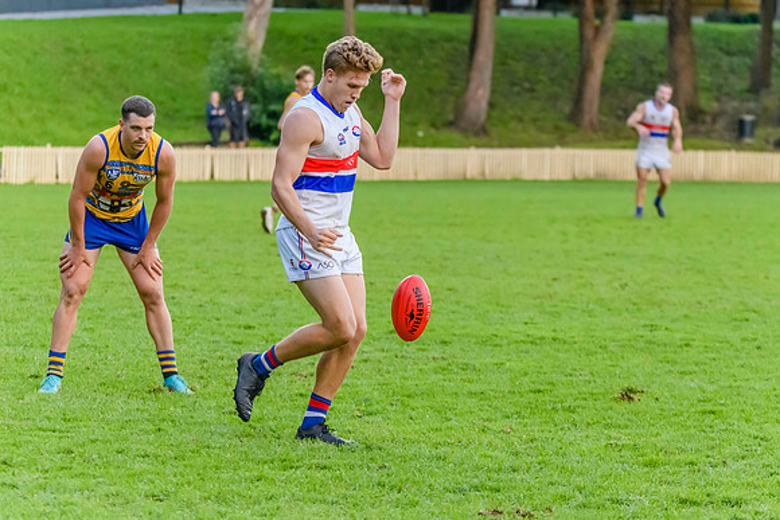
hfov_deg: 10.4
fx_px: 4303
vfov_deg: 6.9
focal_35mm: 199
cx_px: 424
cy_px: 229
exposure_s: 1/1600
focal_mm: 150
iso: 7200
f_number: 5
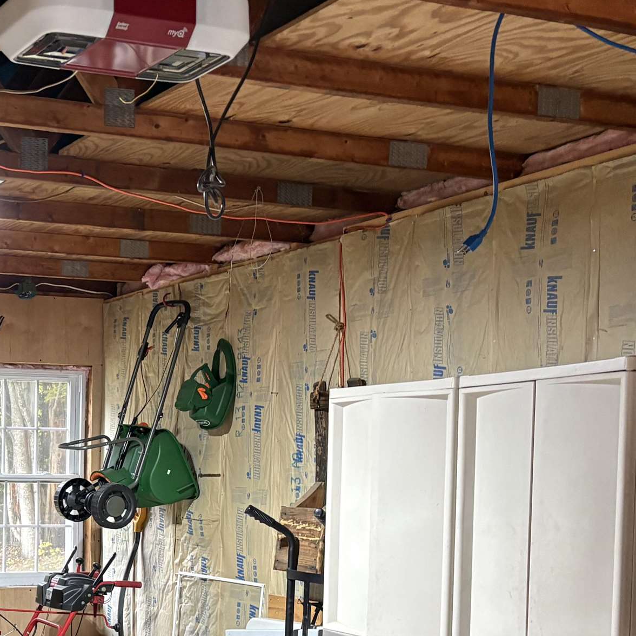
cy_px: 507
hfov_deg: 26.2
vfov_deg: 28.0
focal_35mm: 60
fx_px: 1247
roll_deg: -0.8
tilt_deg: -0.4
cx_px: -82
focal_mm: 5.96
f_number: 1.6
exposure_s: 1/60
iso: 200
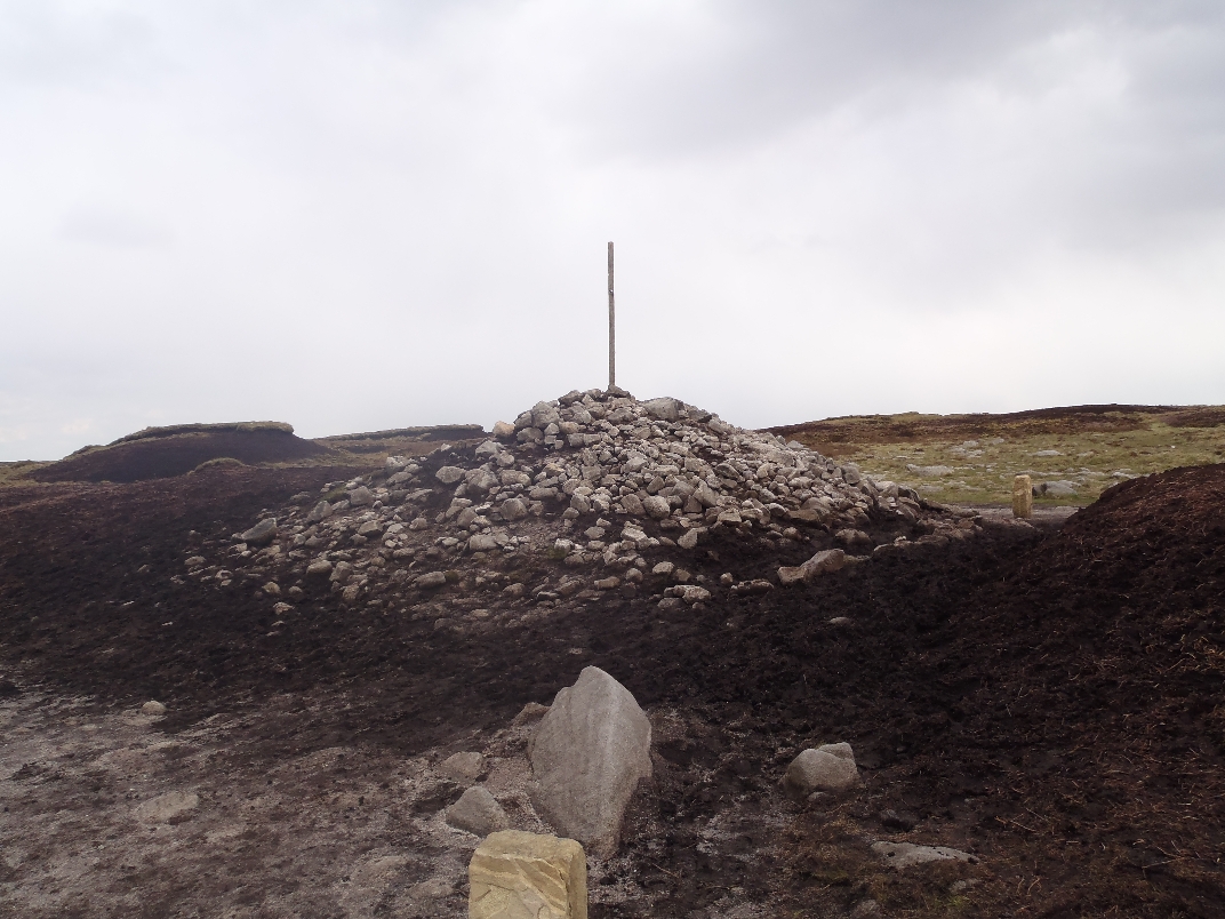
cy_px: 460
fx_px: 991
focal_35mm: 28
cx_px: 612
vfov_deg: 49.7
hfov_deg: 63.4
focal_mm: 5
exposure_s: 1/320
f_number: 4.5
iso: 80
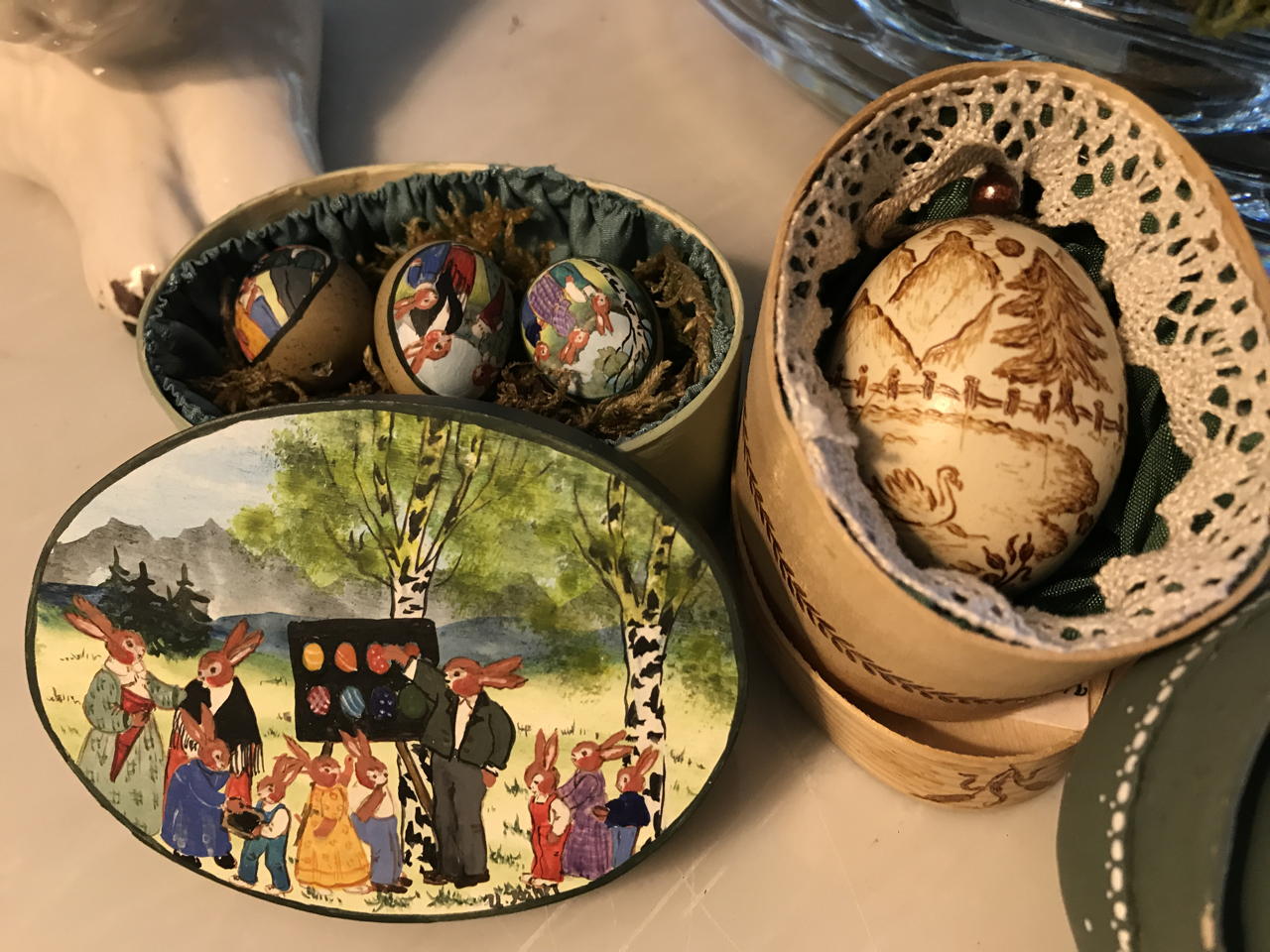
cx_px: 635
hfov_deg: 63.4
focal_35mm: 28
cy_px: 476
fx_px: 1027
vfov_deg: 49.7
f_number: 1.8
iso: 50
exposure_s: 1/17
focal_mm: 3.99
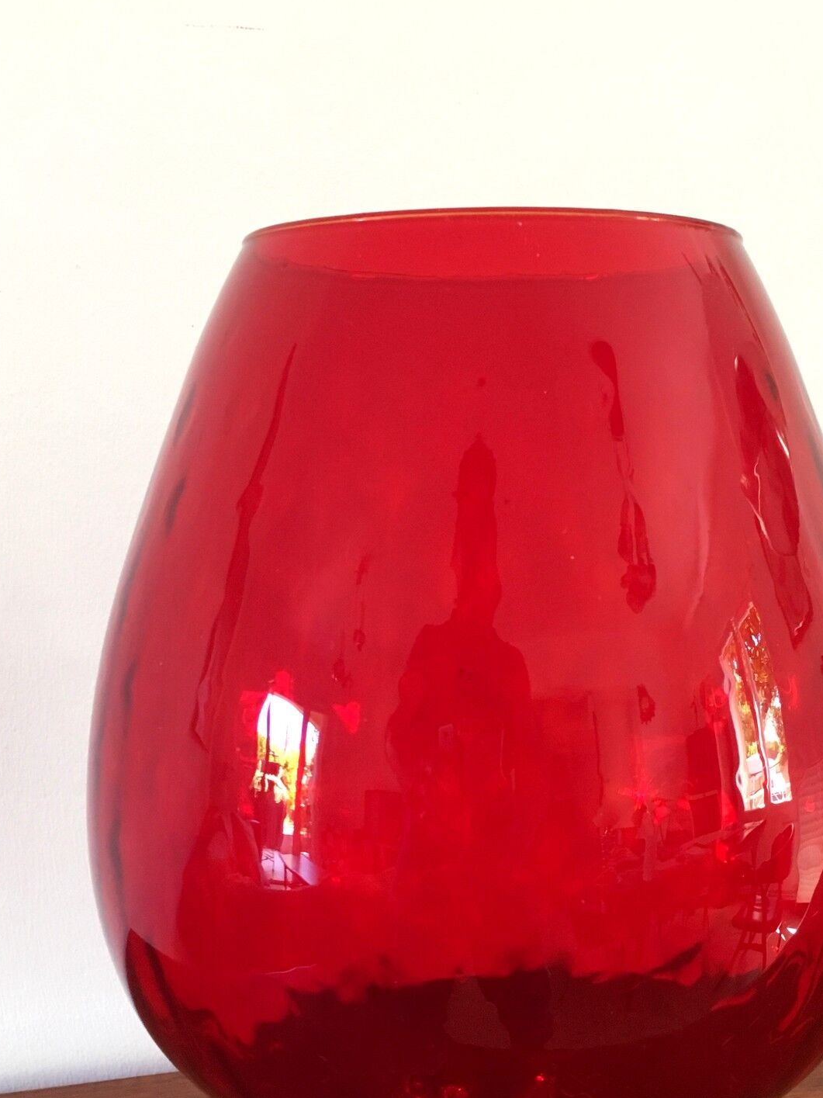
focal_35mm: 41
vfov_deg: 45.5
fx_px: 1300
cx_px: 496
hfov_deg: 35.0
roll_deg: +2.0
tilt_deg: -11.1
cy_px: 660
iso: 160
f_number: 2.2
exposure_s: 1/33
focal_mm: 4.15
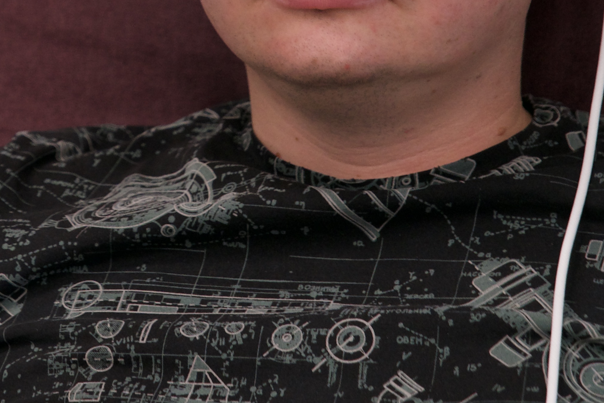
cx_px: 64
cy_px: -58
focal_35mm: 314
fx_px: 5269
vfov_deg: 4.4
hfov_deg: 6.5
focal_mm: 105
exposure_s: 1/100
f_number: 4
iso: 2000
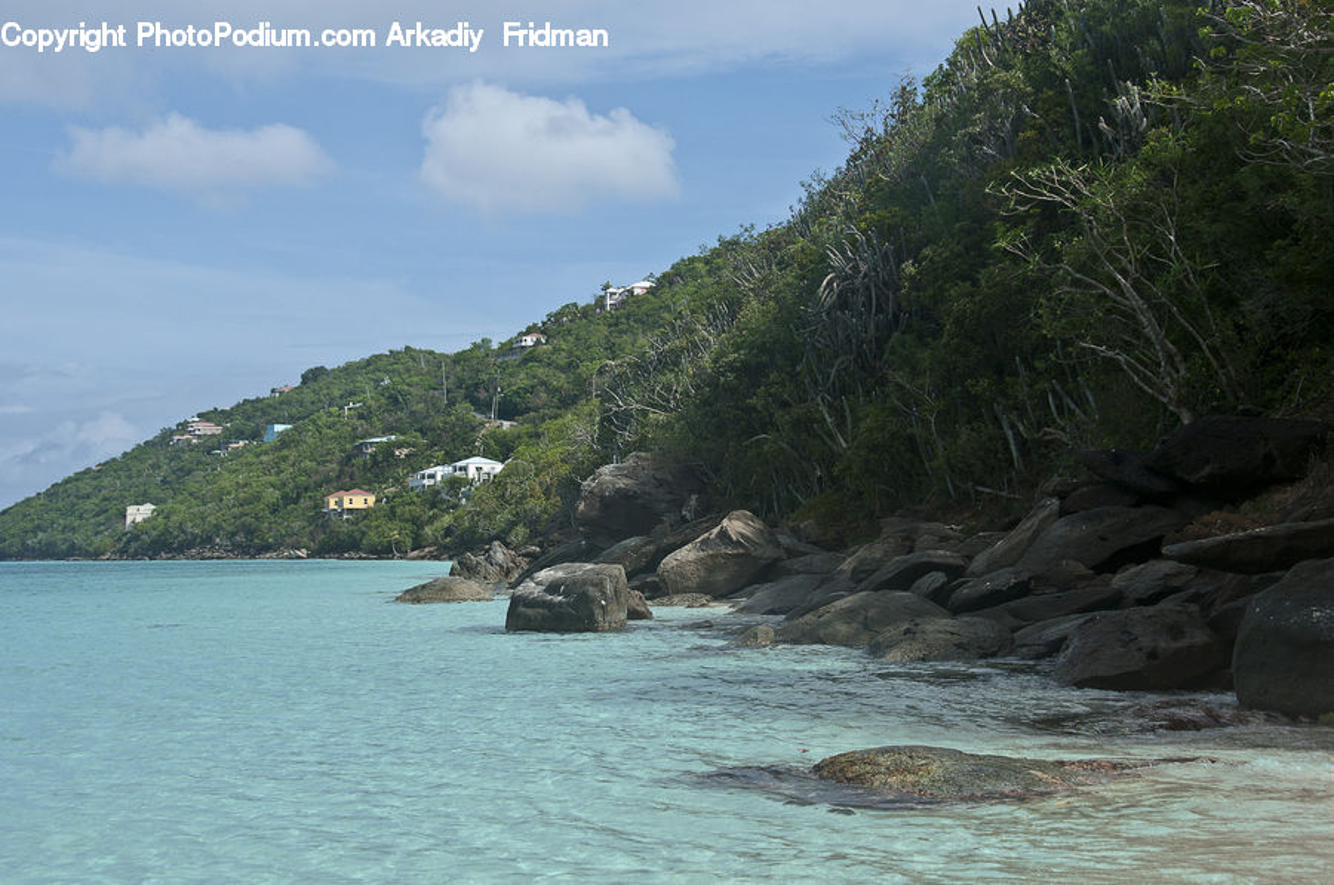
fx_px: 2109
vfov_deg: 23.7
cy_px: 442
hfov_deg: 35.1
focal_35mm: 57
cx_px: 667
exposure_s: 1/800
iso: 200
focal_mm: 38
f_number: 7.1
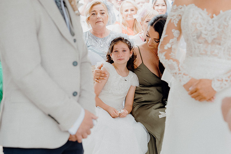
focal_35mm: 105
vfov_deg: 13.0
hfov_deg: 19.5
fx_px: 674
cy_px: 77
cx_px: 116
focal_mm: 70
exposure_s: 1/200
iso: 125
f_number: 3.5
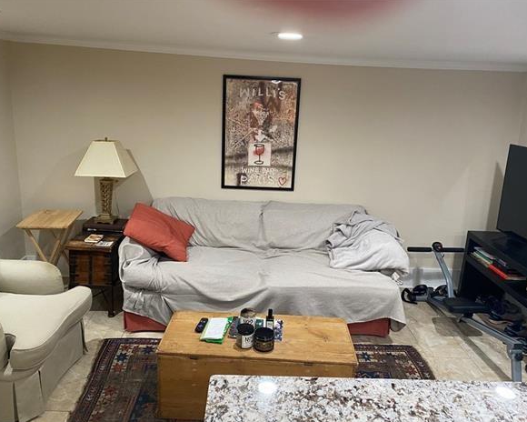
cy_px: 214
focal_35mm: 28
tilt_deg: -14.8
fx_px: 437
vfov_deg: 51.5
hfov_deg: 62.2
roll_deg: -3.3
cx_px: 264
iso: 160
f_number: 1.8
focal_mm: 4.25
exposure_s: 1/60
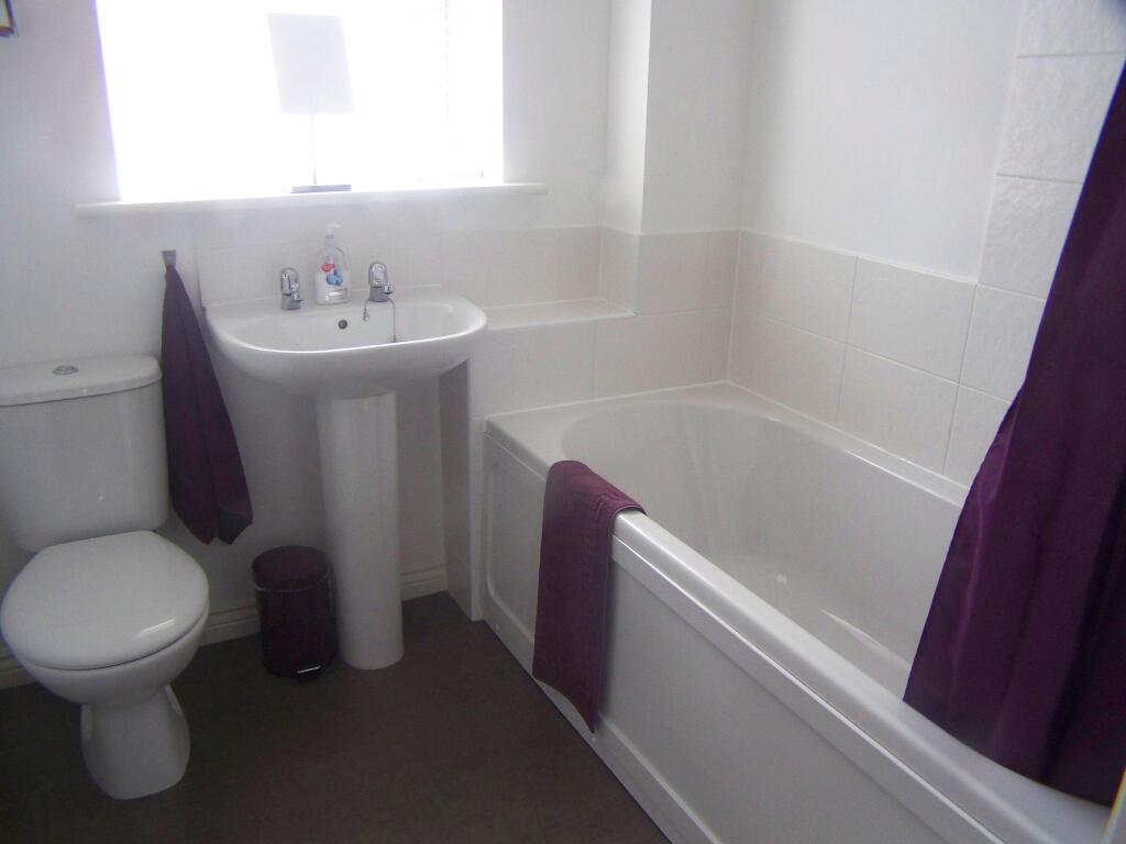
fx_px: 1236
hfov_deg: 49.0
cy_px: 422
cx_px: 563
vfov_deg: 37.7
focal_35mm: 38
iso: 200
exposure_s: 1/60
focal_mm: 6.3
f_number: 2.8
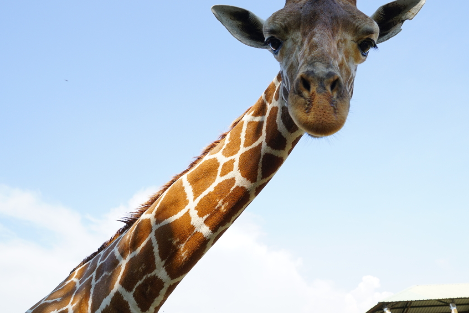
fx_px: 456
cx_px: 263
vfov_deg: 37.8
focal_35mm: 35
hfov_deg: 54.3
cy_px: 138
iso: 320
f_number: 6.7
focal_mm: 24
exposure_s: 1/500
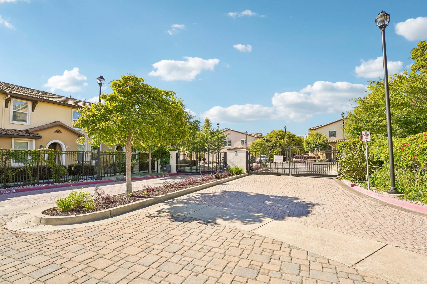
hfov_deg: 90.3
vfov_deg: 67.7
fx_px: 212
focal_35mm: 18
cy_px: 142
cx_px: 214
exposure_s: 1/800
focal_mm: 17.9
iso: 640
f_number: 8
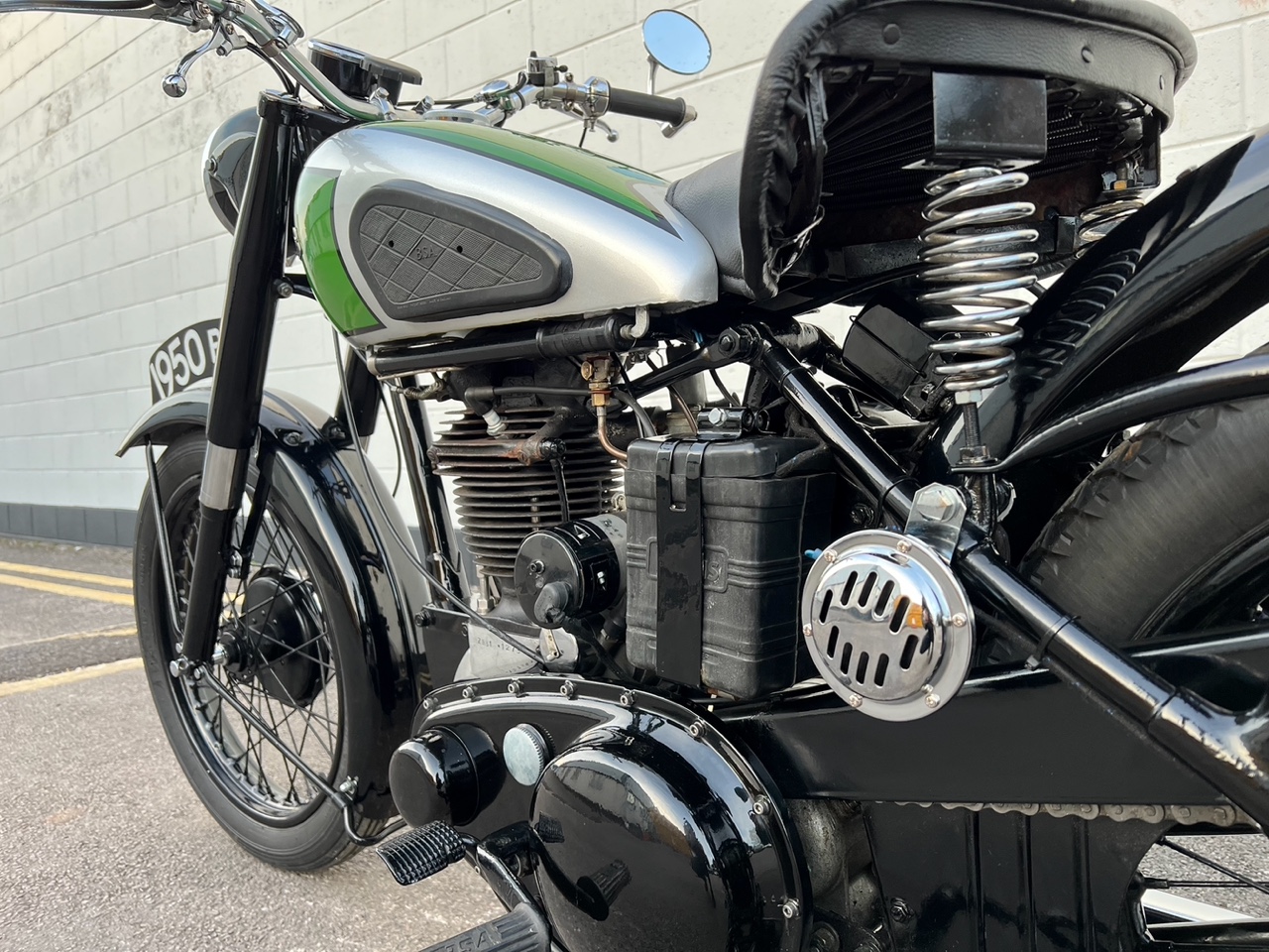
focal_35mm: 26
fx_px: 953
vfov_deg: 53.1
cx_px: 634
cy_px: 476
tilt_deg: -3.4
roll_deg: +2.3
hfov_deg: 67.3
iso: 100
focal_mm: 5.7
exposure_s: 1/121
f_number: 1.5
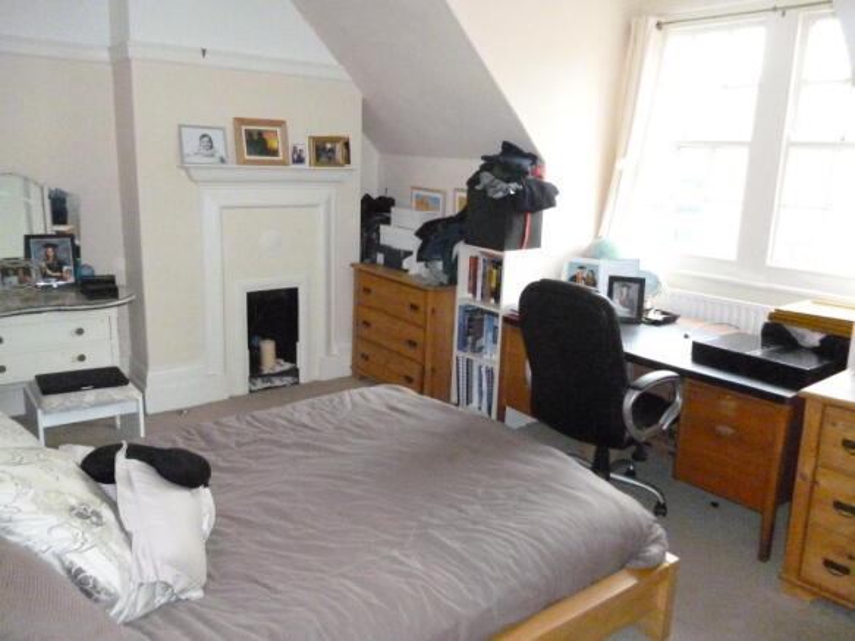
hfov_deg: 63.5
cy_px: 320
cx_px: 428
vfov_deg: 49.7
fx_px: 691
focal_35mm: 28
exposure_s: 1/60
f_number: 3.1
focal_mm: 5
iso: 1250
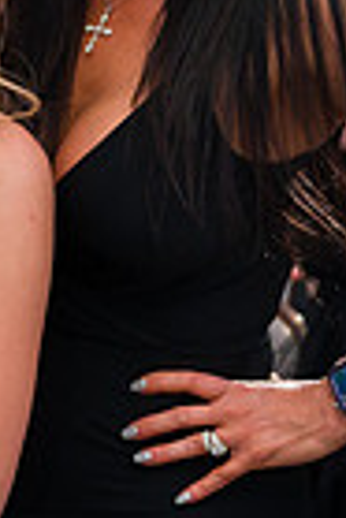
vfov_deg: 10.8
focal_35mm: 190
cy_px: 205
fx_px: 2732
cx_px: -327
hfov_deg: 7.0
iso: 1600
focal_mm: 45
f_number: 3.2
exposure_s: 1/200
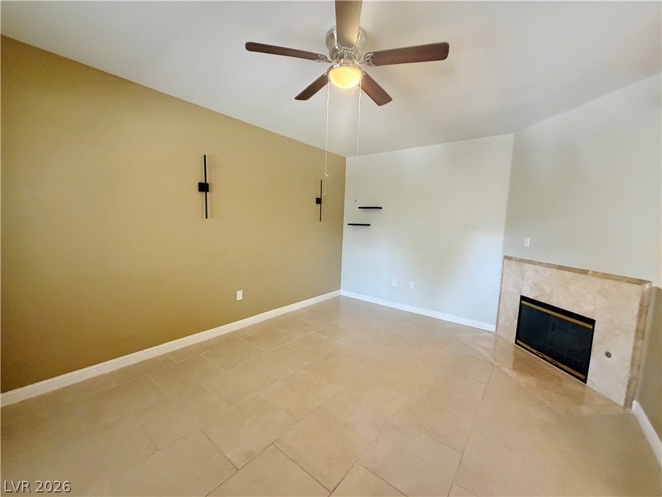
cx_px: 331
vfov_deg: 85.7
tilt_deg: -6.1
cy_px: 248
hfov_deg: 102.1
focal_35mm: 14
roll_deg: -2.1
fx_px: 268
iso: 500
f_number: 2.2
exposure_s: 1/60
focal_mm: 2.22
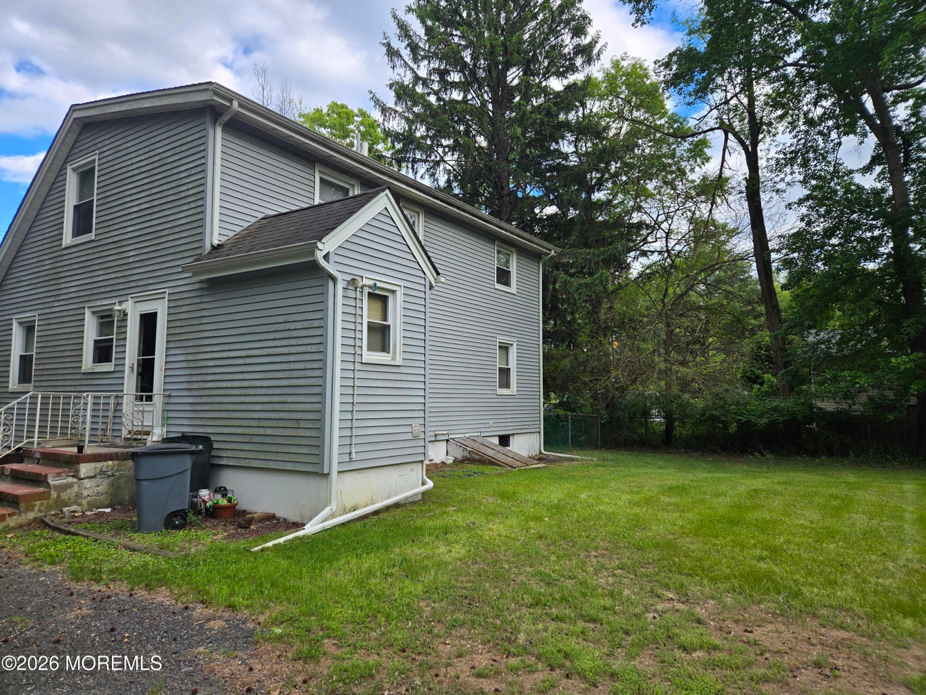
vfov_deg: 58.9
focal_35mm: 23
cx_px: 463
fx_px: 615
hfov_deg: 73.9
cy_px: 348
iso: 25
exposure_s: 1/508
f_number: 1.8
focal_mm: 5.4
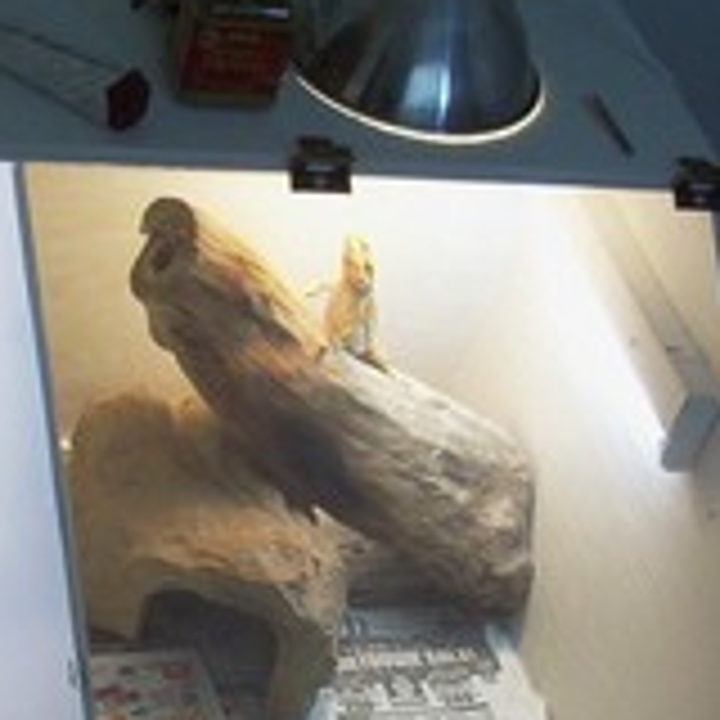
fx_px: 2071
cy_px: 567
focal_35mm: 88
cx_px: 0
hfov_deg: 19.2
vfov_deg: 19.5
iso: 100
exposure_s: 1/32.3
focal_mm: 6
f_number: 4.5
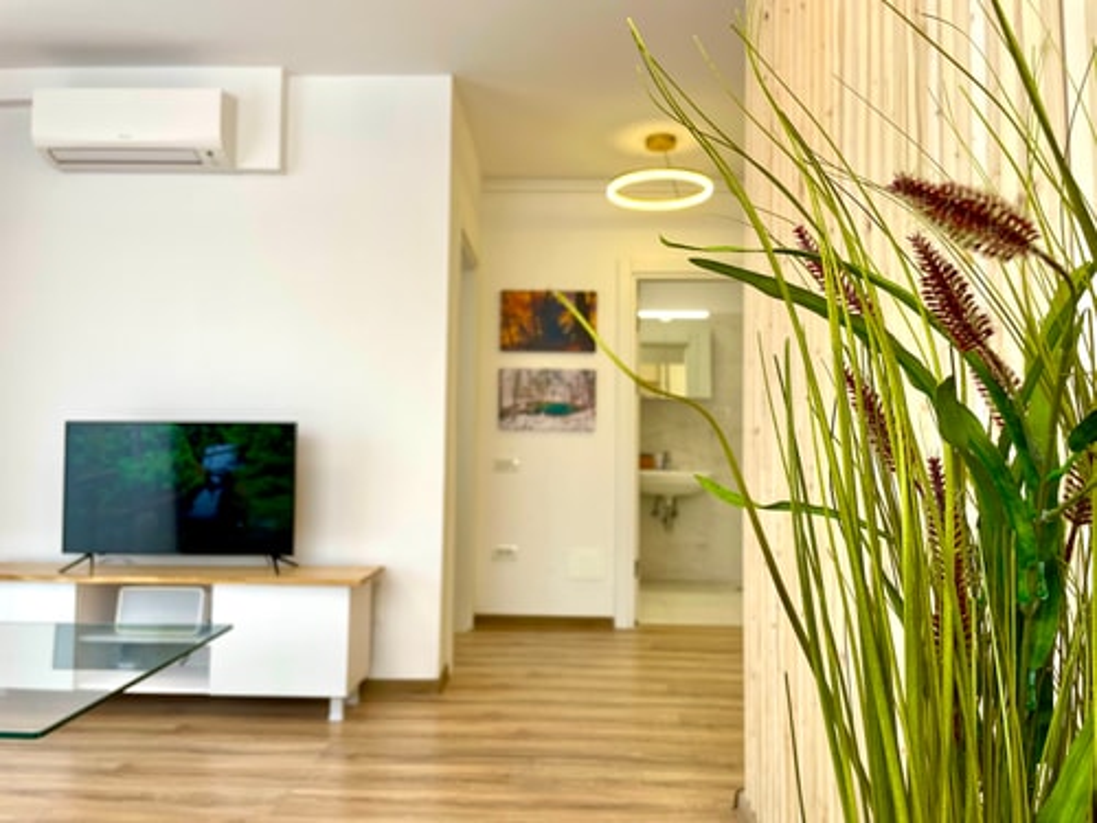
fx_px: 824
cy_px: 412
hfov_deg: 67.3
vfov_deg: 53.1
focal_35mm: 26
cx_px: 548
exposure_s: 1/122
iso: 32
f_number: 1.6
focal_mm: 4.2
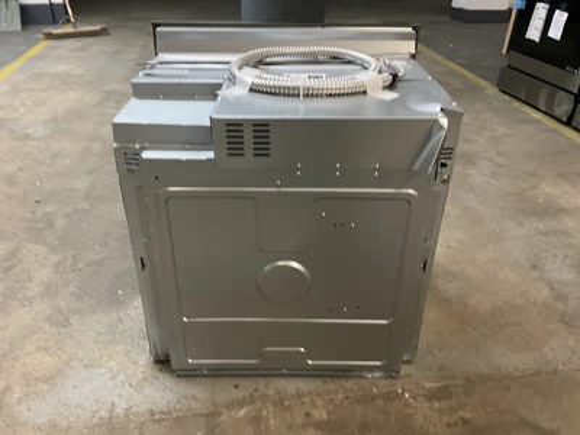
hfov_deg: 61.7
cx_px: 290
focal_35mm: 29
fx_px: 486
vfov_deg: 48.2
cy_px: 218
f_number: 1.8
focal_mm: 3
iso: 250
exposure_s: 1/40
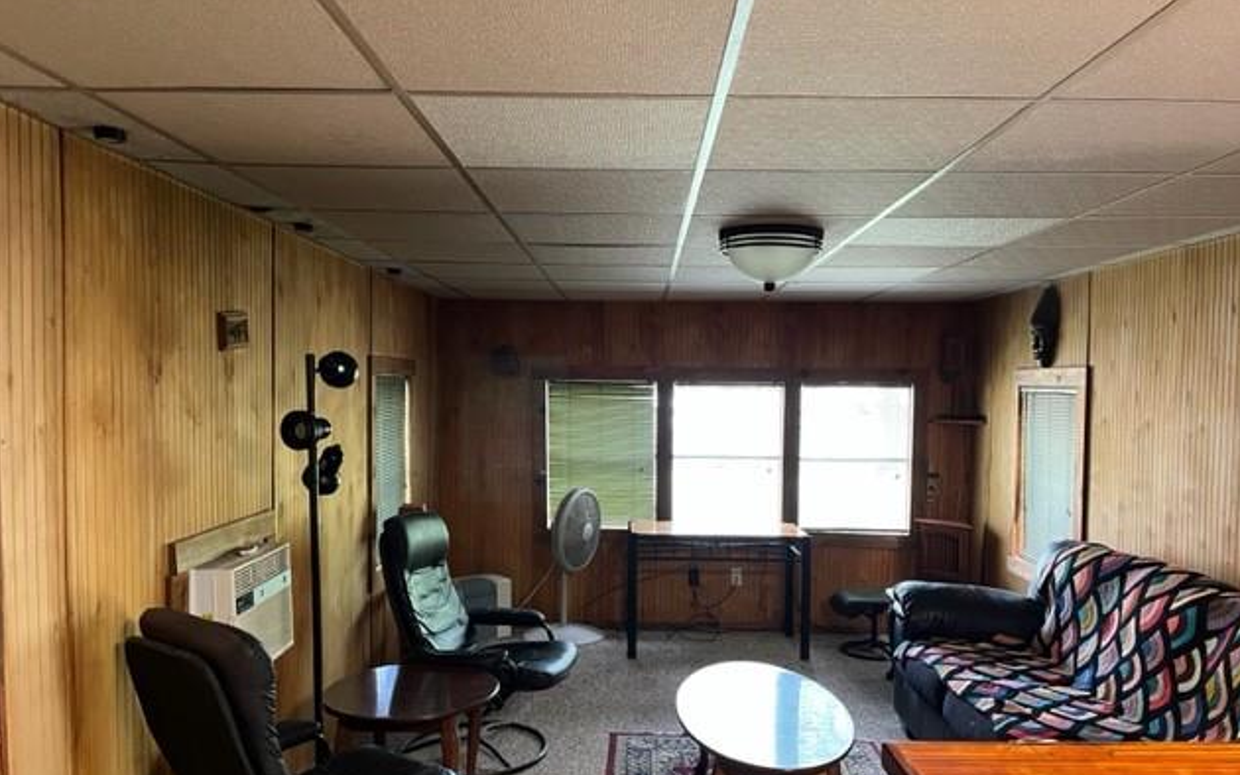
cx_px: 628
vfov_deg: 44.4
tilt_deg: -4.2
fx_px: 946
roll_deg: -0.9
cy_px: 454
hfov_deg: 66.5
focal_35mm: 28
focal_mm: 5.1
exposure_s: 1/60
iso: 320
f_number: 1.6
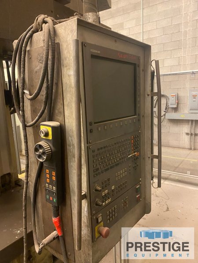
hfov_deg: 53.1
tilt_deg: -10.6
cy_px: 132
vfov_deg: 67.3
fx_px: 198
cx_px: 99
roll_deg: +2.0
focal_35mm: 26
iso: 640
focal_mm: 4.25
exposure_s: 1/30
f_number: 1.8
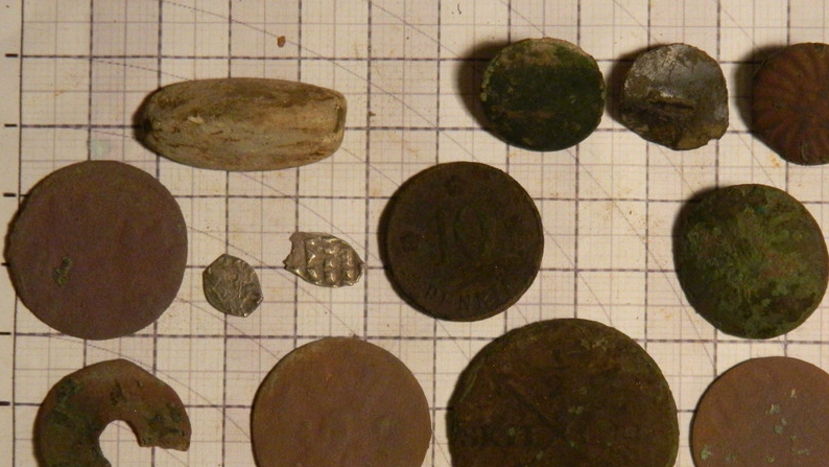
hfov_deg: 17.4
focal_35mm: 123
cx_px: 511
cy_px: 364
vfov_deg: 9.8
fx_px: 2704
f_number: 4.2
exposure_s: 1/25
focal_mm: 15.1
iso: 400
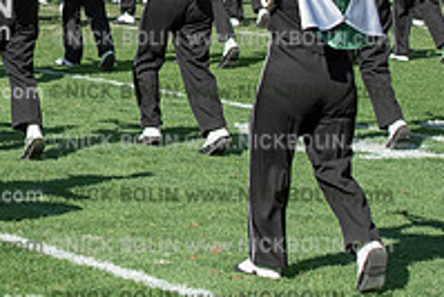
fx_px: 2518
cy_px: -64
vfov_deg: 6.7
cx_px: -129
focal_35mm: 204
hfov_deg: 9.9
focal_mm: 70
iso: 400
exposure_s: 1/2000
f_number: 5
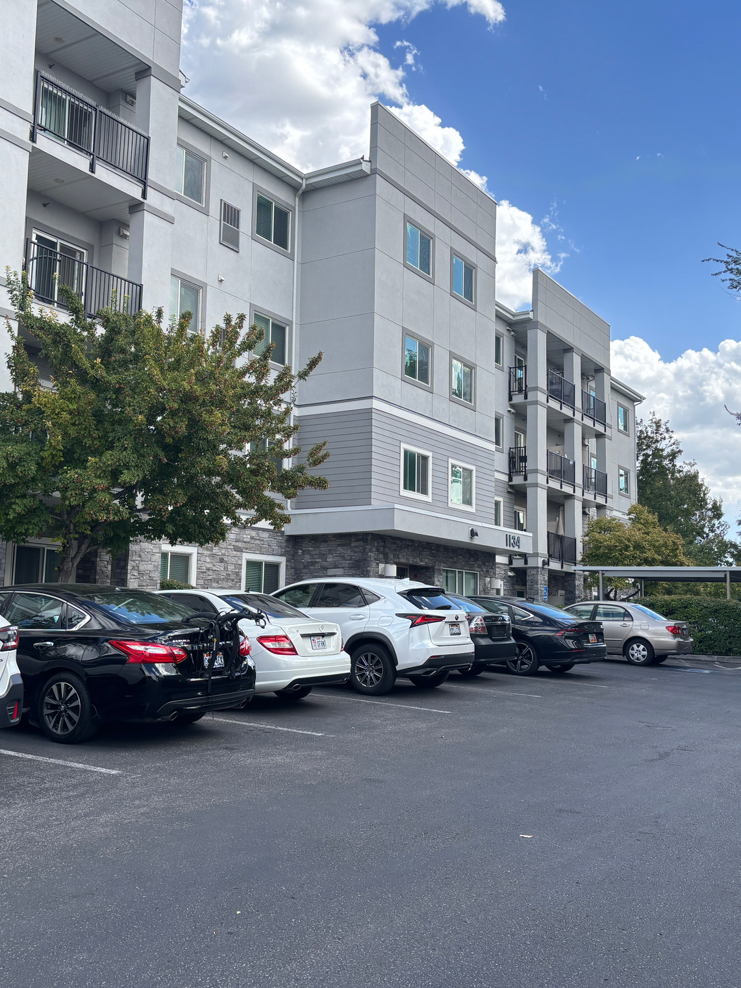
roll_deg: -0.8
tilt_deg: +8.4
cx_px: 387
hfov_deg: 40.7
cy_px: 496
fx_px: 999
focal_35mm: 35
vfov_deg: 52.6
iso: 50
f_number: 1.6
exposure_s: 1/943
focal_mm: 5.96
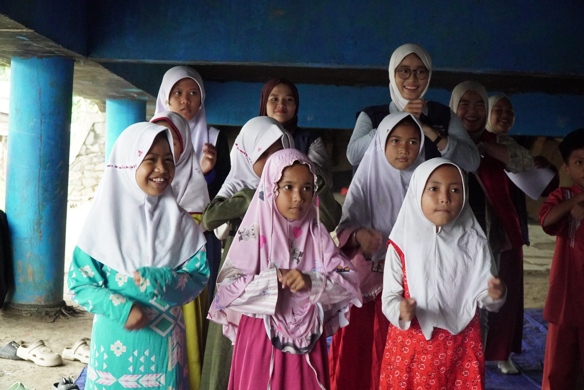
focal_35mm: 57
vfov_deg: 23.8
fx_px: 925
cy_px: 195
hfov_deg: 35.0
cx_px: 292
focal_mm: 38
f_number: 5.6
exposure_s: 1/160
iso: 8000
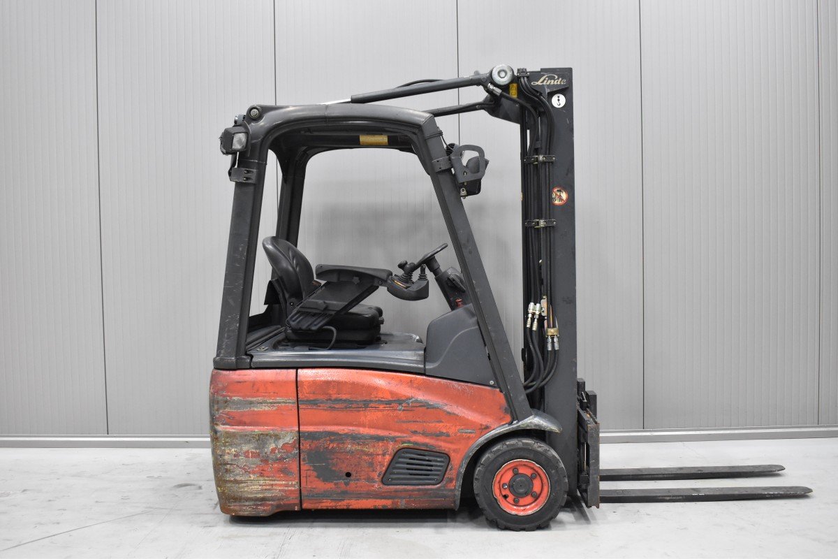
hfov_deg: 57.2
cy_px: 280
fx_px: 768
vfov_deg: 40.0
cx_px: 419
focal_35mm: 33
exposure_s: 1/25
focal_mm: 22
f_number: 5
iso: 1600
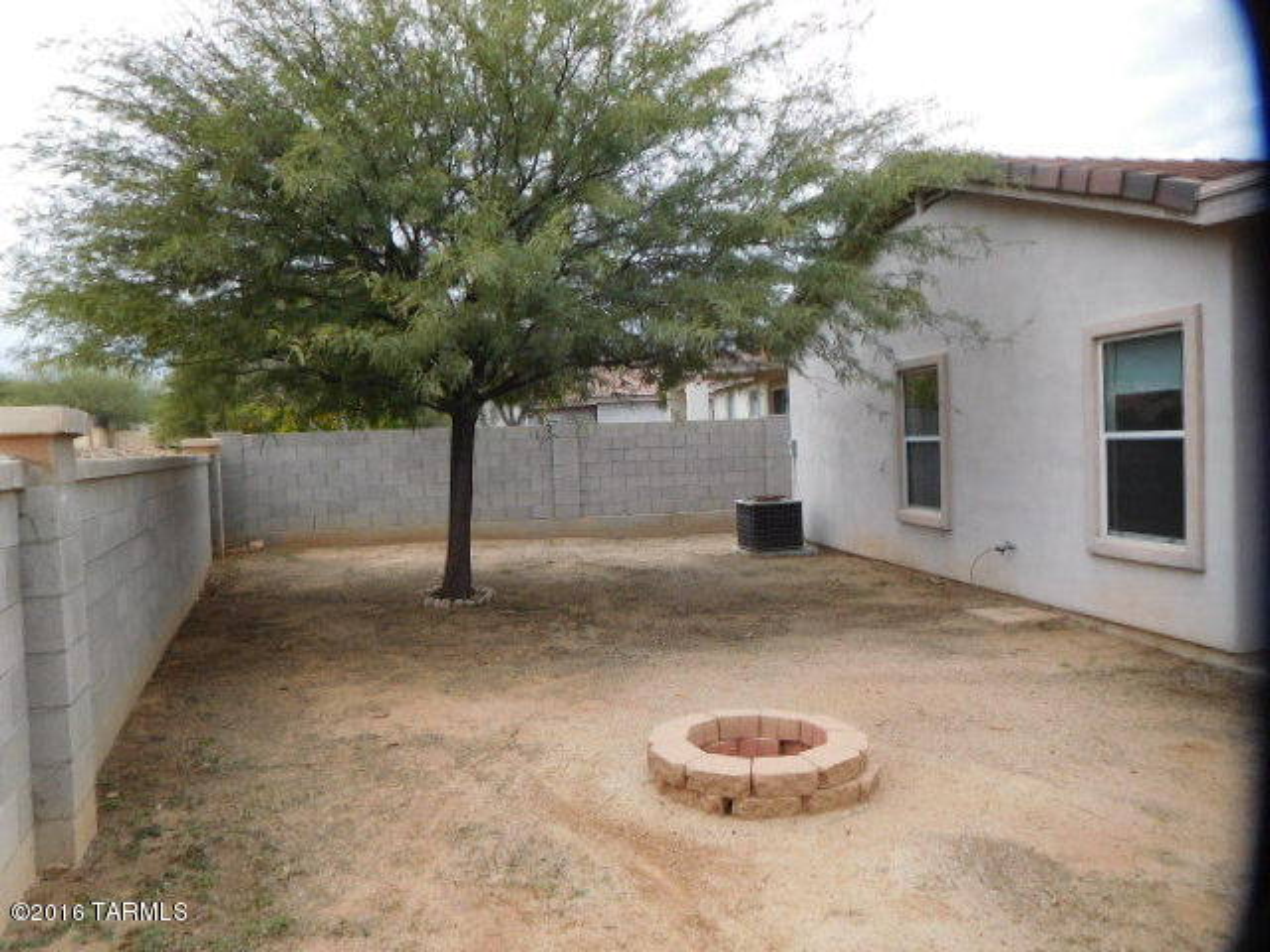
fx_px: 917
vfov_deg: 54.9
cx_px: 635
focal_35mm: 25
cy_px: 476
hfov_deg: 69.4
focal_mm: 4.5
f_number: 3.4
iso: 125
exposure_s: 1/160
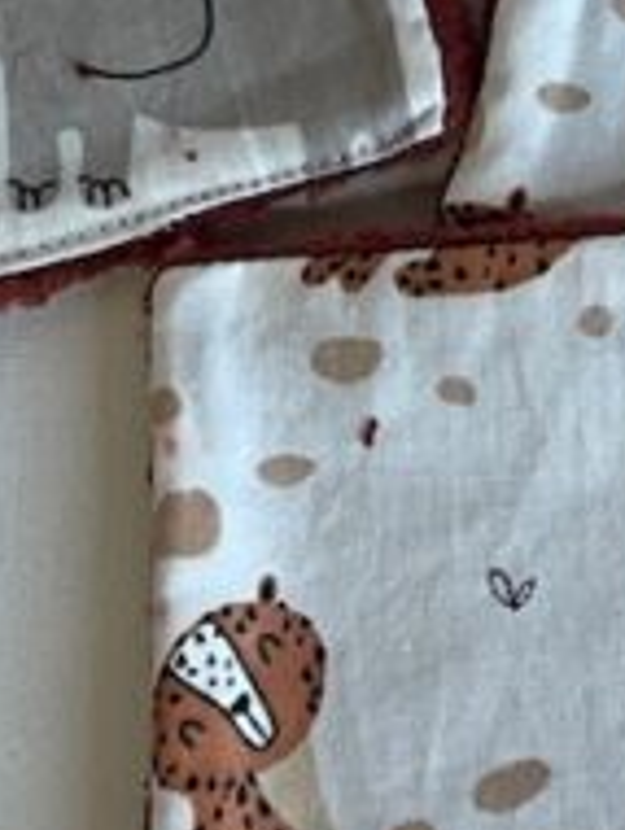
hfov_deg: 9.3
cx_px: 970
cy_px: -363
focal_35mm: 156
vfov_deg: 12.1
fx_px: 3747
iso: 20
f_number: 1.8
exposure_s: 1/100
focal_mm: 3
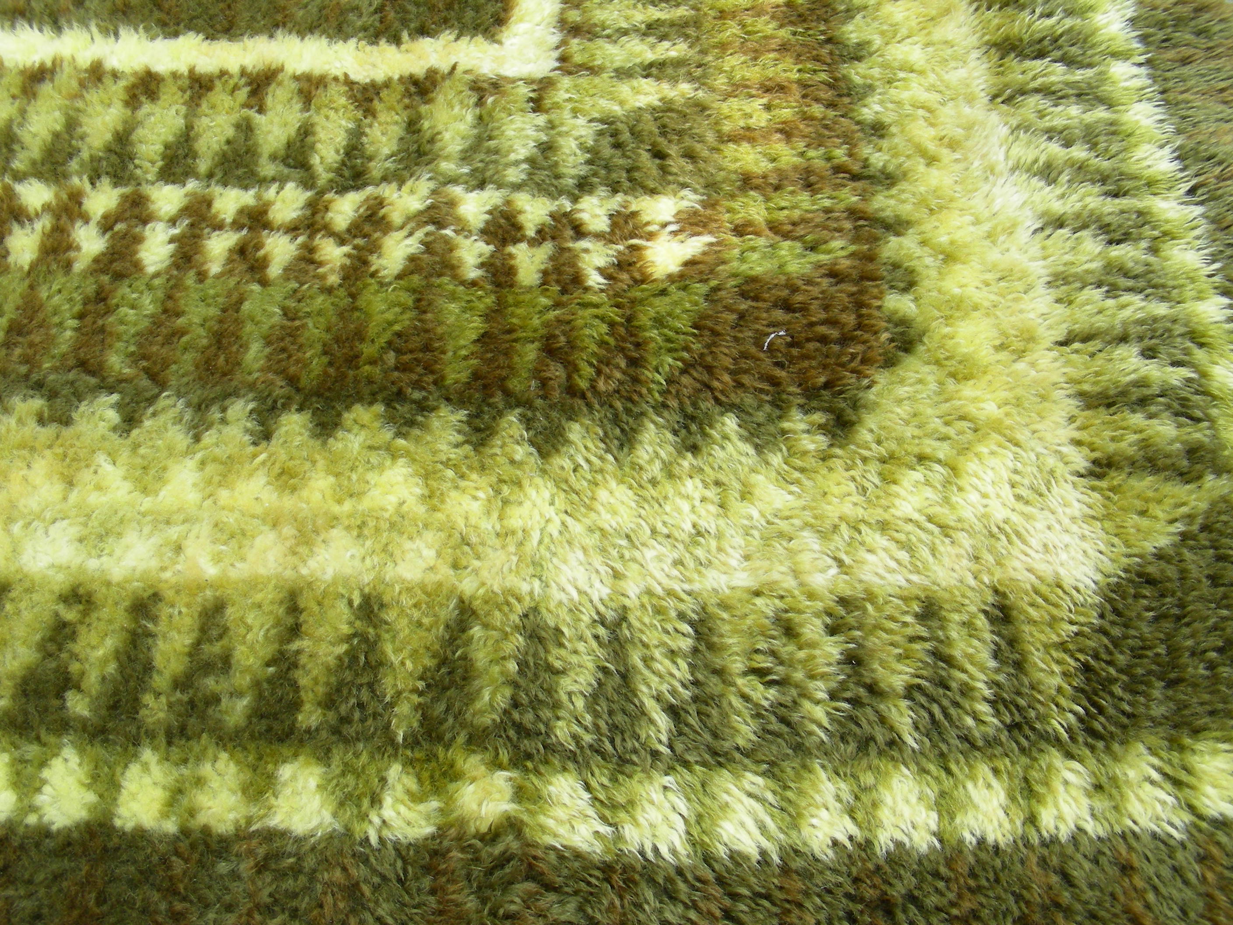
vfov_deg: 37.7
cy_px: 462
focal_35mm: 38
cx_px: 616
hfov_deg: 49.0
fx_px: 1354
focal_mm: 6.3
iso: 50
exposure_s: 1/42
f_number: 3.5
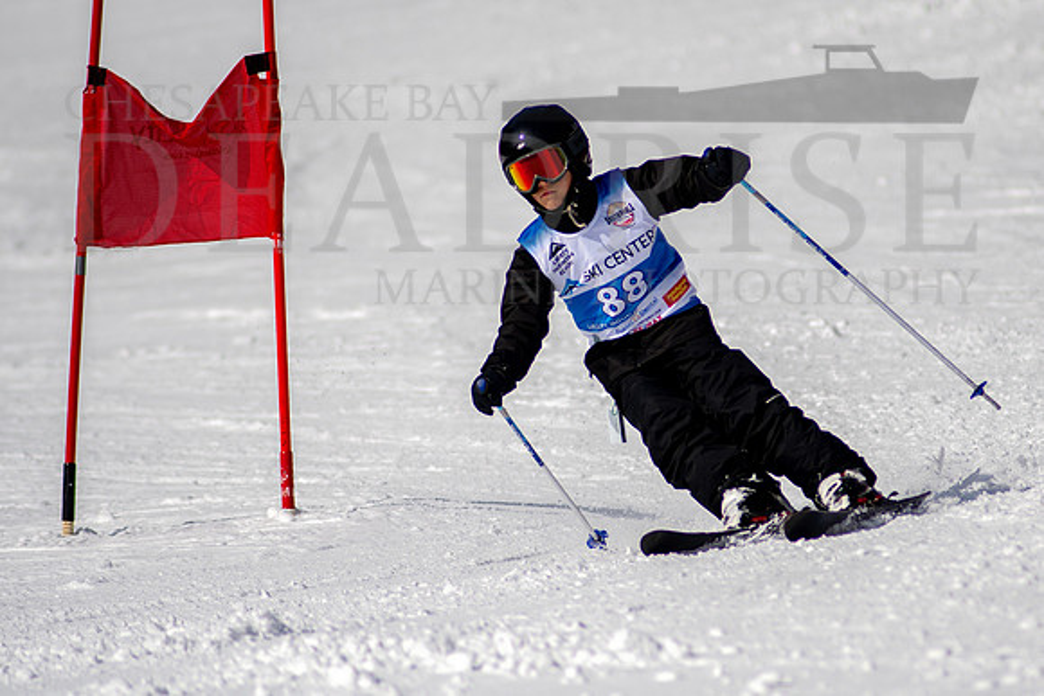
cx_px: 621
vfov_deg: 2.3
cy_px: 351
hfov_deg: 3.4
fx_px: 17336
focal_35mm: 598
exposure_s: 1/8000
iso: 100
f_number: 2.8
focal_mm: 300
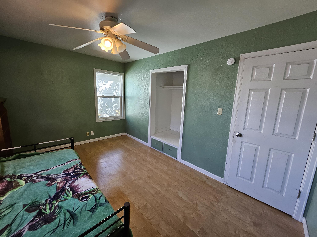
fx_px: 119
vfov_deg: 89.9
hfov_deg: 106.2
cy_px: 118
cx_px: 158
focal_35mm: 13
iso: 80
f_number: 2.2
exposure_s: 1/60
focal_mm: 1.74
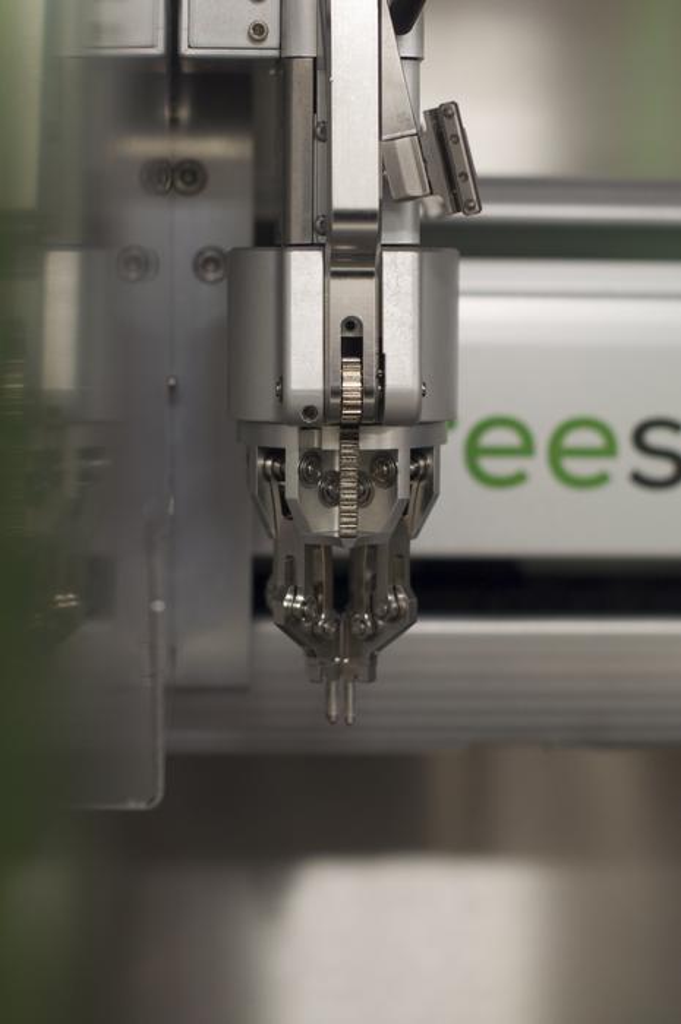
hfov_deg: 18.1
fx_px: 2133
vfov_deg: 27.0
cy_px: 512
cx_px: 340
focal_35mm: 75
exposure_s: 1/30
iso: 800
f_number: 2.8
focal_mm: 50
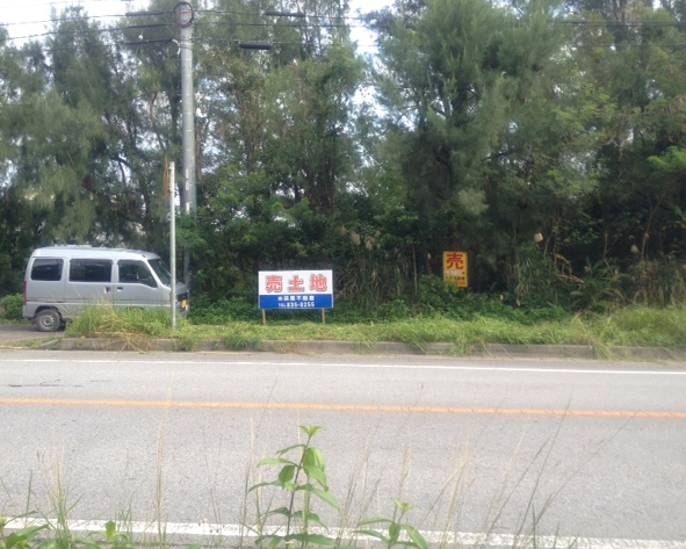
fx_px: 751
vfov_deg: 40.1
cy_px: 277
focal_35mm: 37
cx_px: 362
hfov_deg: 49.1
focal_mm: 4.28
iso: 64
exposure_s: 1/339
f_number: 2.4
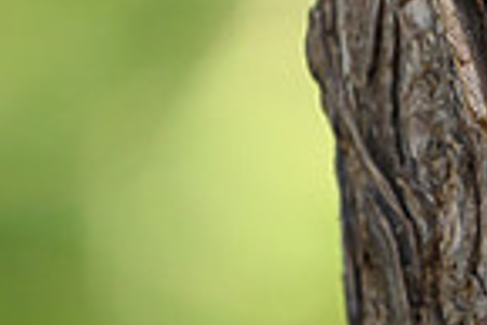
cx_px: 562
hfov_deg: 0.6
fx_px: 43954
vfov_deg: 0.4
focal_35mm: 3246
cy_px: -232
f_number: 4
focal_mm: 560
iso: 800
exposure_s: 1/1000
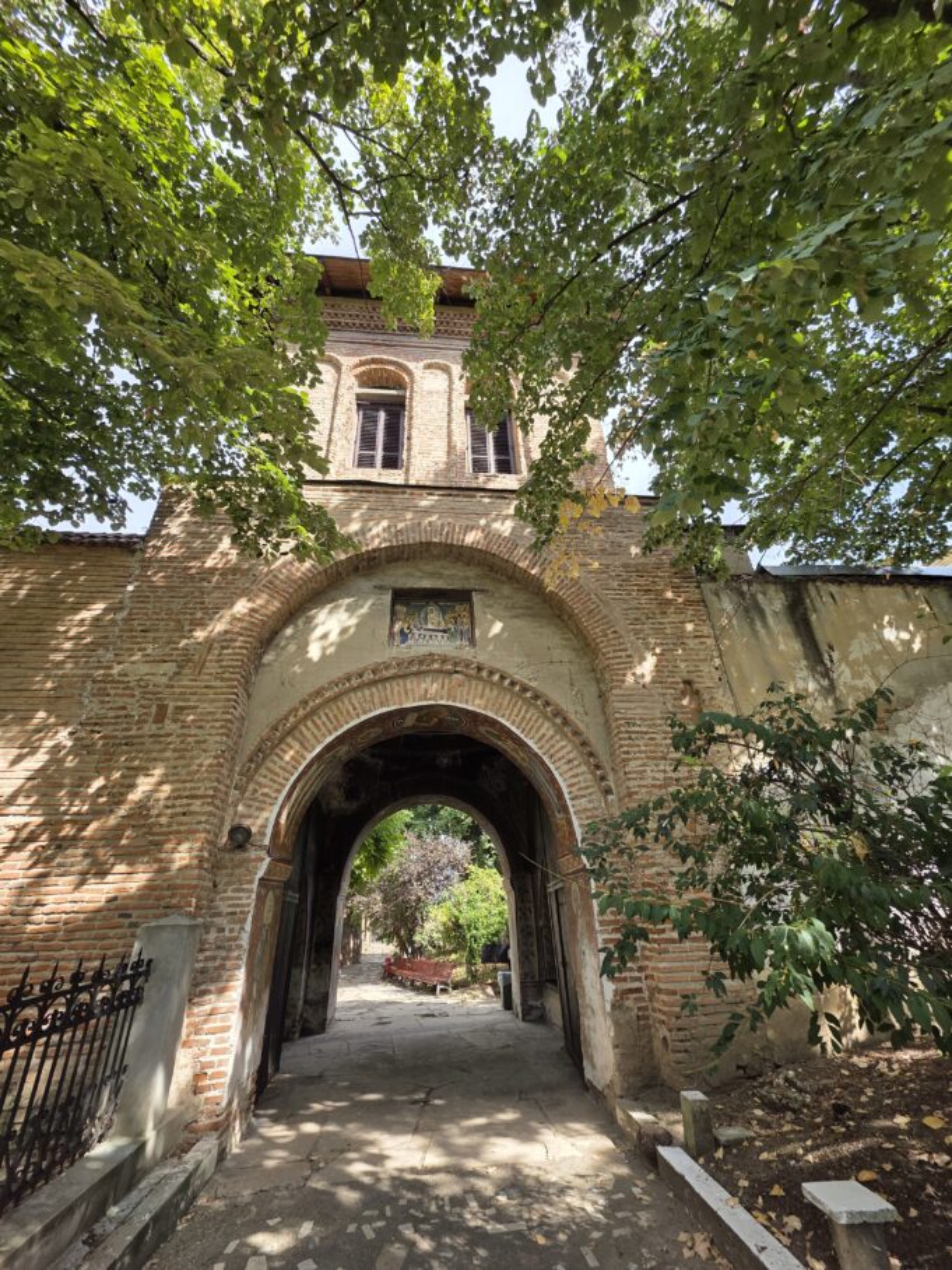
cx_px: 476
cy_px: 635
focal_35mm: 13
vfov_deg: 106.2
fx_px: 477
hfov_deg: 89.9
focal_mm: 2.2
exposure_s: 1/544
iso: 40
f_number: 1.9
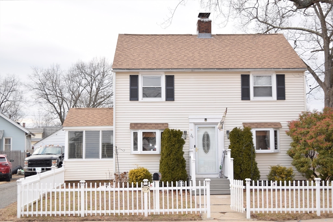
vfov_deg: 26.5
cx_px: 166
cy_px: 111
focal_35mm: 51
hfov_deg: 38.9
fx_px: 472
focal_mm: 34
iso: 100
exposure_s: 1/100
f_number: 6.3
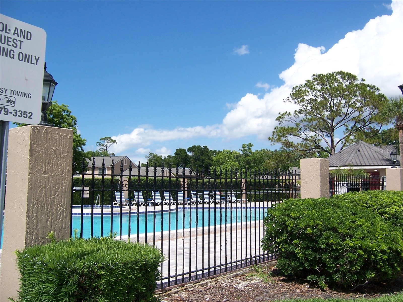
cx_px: 202
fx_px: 384
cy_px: 151
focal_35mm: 33
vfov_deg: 42.9
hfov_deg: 55.4
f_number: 4
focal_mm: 5.5
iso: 80
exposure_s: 1/750
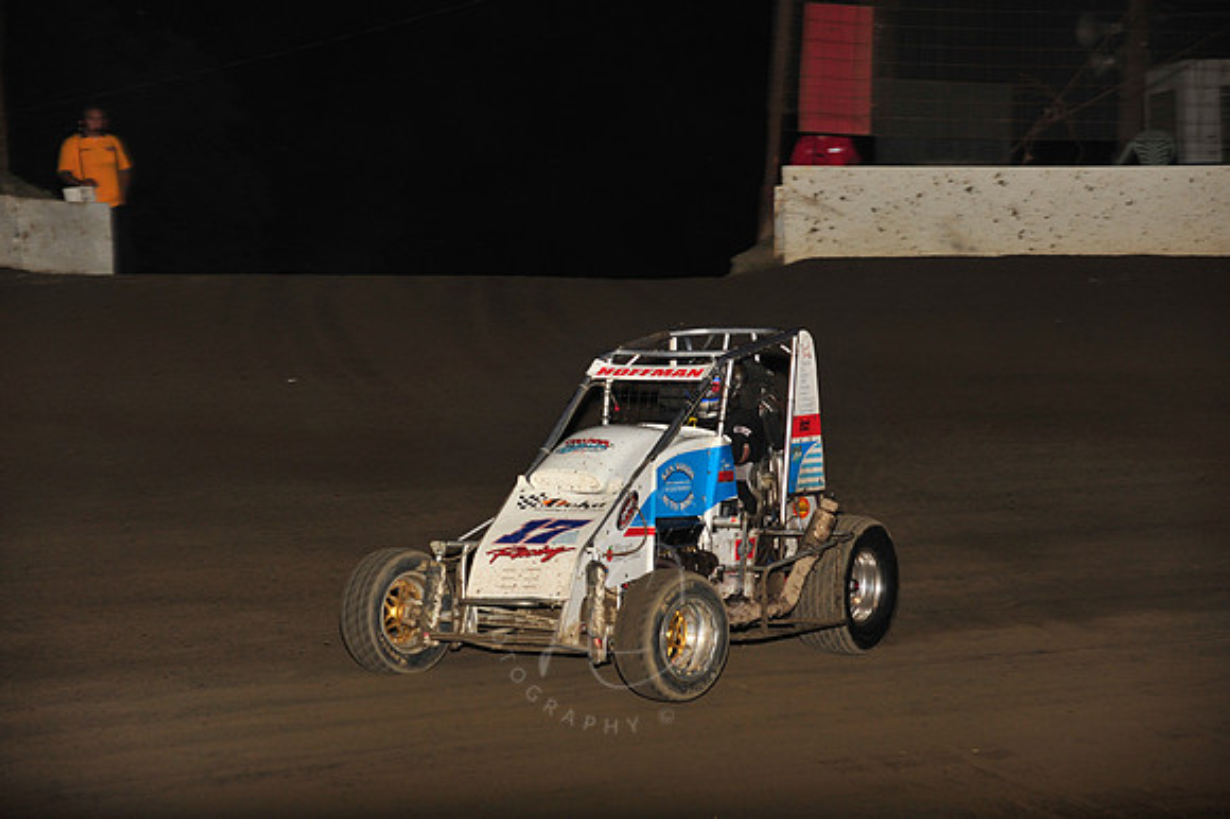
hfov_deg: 15.2
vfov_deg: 10.1
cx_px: 615
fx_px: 4610
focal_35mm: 135
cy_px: 410
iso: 800
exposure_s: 1/320
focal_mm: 135
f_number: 6.3
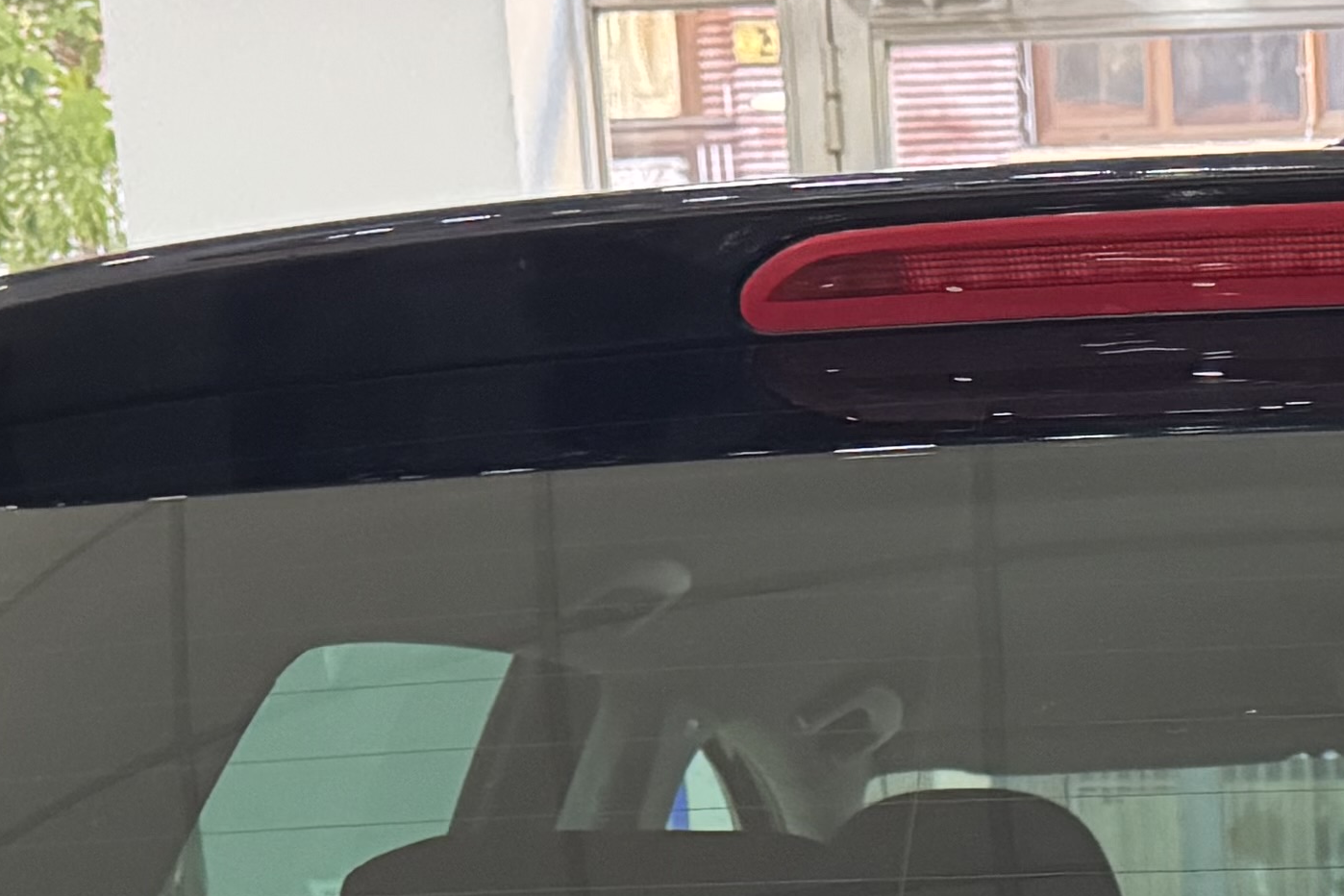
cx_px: 1503
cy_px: 2045
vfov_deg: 11.4
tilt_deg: -15.7
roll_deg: +2.6
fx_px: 3808
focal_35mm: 102
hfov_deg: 19.2
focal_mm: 6.76
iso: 800
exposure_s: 1/50
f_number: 1.78
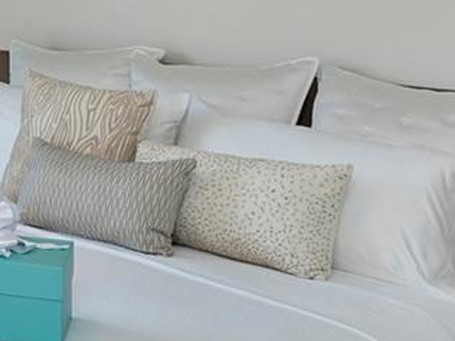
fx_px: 1025
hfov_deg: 21.3
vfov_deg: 18.3
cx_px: -219
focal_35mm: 78
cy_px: -16
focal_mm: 16
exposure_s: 1/800
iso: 200
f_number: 8
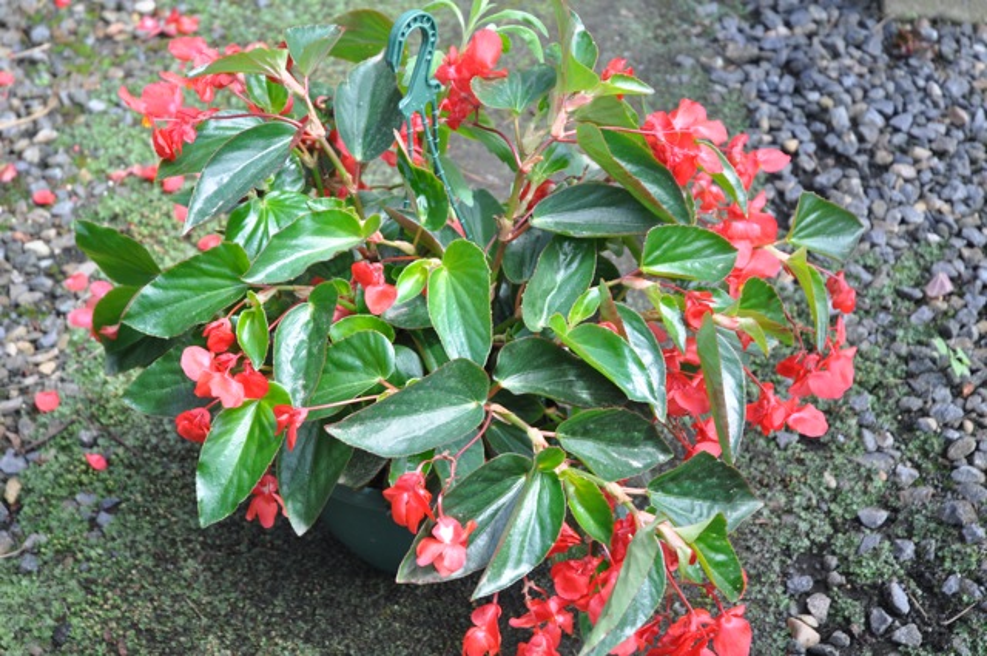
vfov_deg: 17.4
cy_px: 328
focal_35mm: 78
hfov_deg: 26.0
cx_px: 494
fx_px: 2136
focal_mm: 52
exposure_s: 1/100
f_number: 5
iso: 400
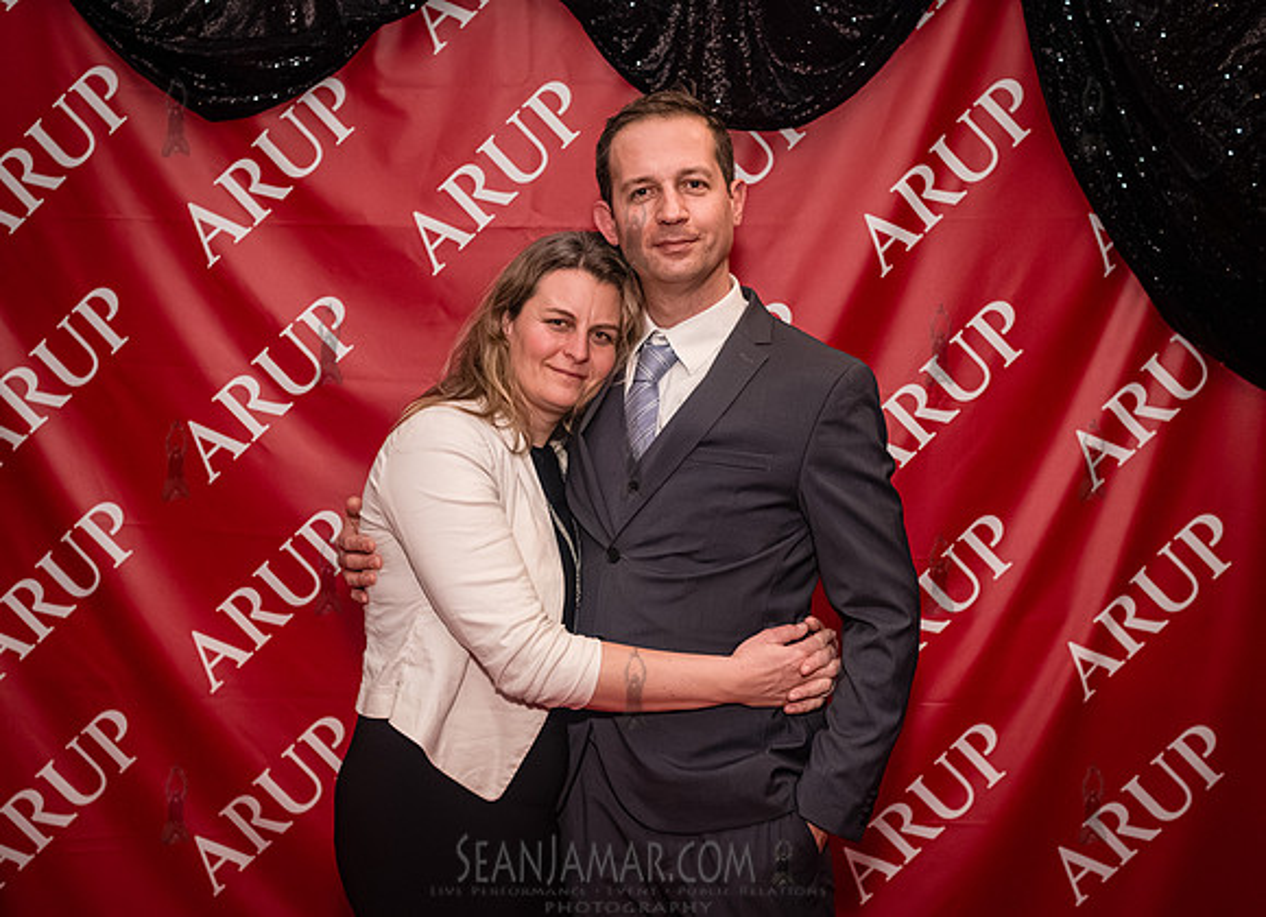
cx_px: 616
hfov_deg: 44.0
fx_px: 1565
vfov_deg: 32.6
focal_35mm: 43
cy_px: 460
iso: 8000
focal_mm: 35
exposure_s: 1/400
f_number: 5
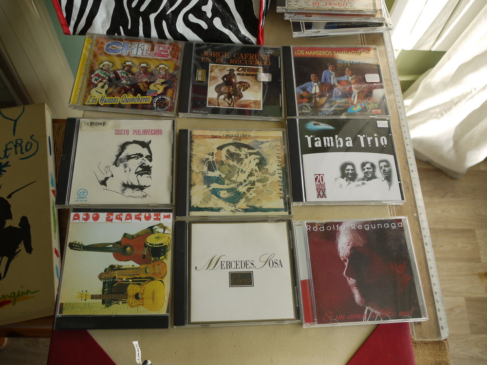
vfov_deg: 44.2
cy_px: 182
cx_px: 244
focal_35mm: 32
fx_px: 450
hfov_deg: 56.8
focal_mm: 16
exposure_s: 1/80
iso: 100
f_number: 4.5
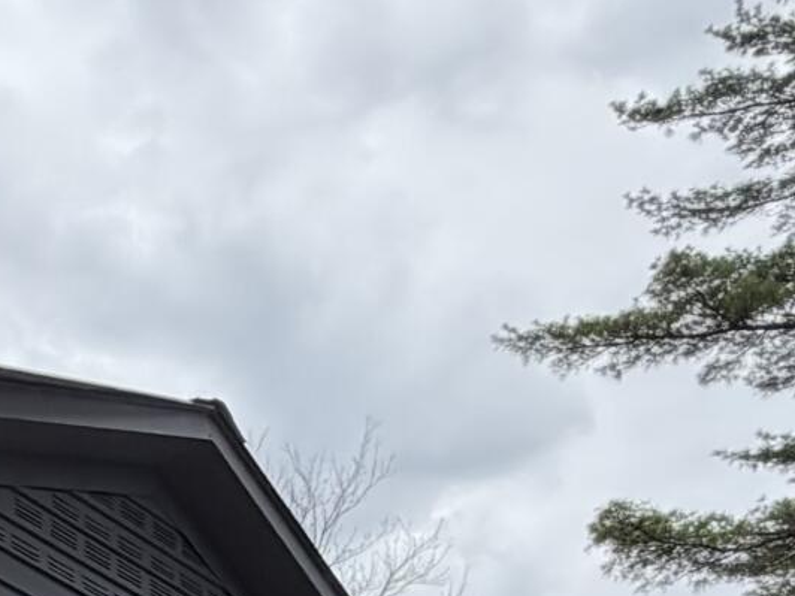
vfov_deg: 15.8
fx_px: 1814
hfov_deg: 22.2
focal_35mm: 79
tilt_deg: +6.8
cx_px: -238
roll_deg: -2.1
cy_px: 1078
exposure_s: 1/564
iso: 40
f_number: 2.2
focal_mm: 2.22
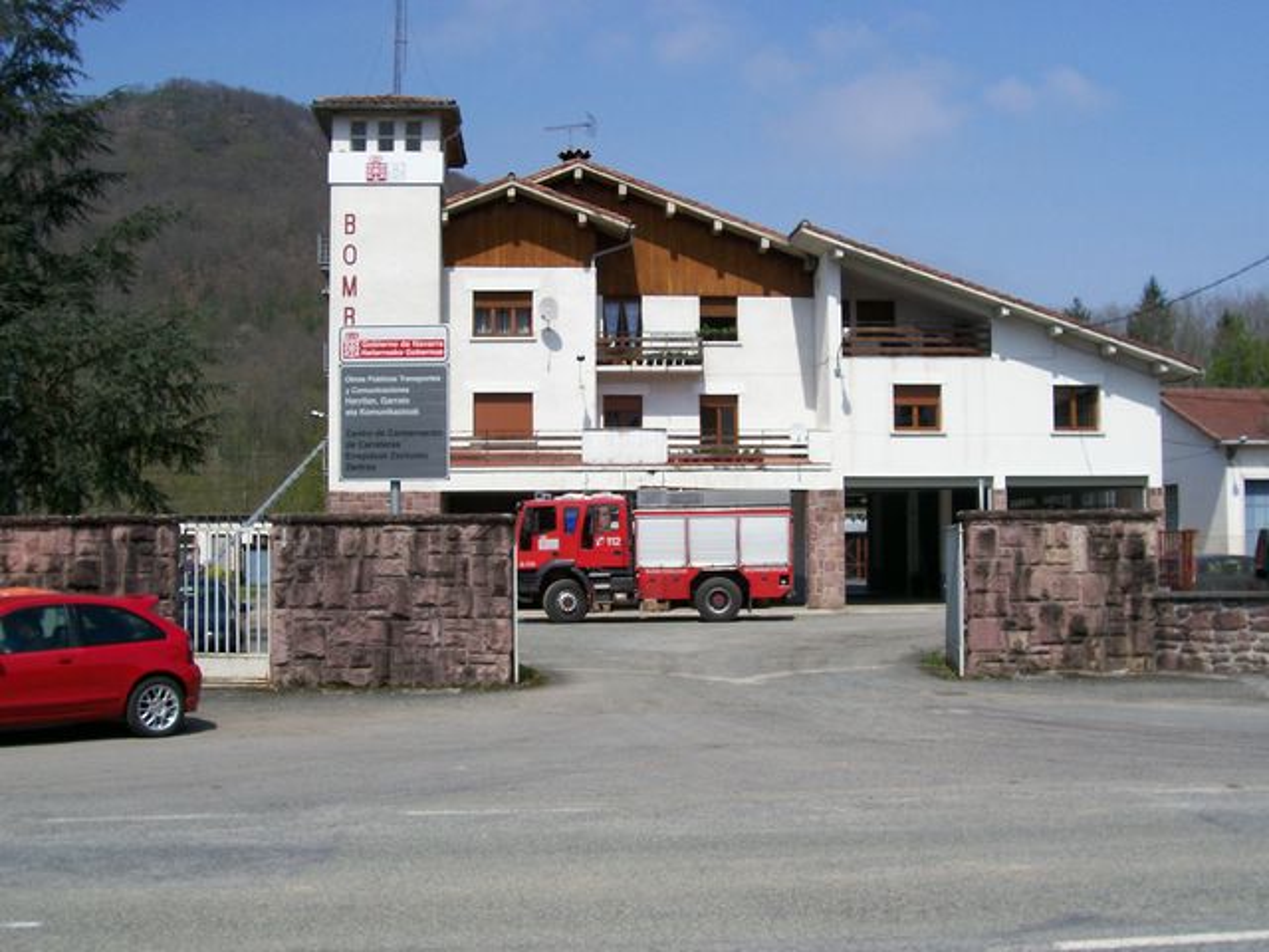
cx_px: 634
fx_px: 1540
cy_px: 476
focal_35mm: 42
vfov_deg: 34.3
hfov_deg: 44.8
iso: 80
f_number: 5.6
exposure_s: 1/632
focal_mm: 7
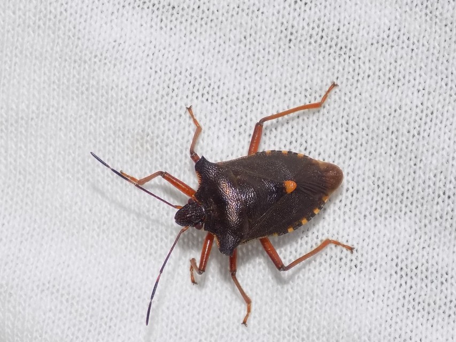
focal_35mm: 118
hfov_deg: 16.7
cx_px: 228
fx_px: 1555
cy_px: 171
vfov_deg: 12.6
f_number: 4.8
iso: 200
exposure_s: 1/30
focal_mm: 20.9
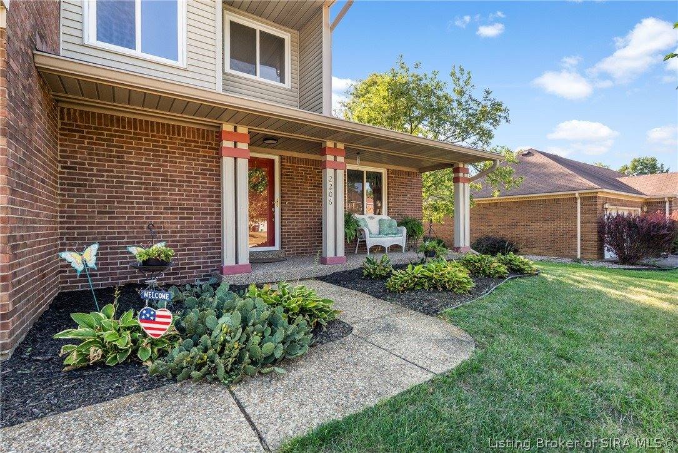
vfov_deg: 73.8
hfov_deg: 96.7
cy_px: 226
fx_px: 301
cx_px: 339
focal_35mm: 16
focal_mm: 16
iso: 800
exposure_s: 1/500
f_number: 11
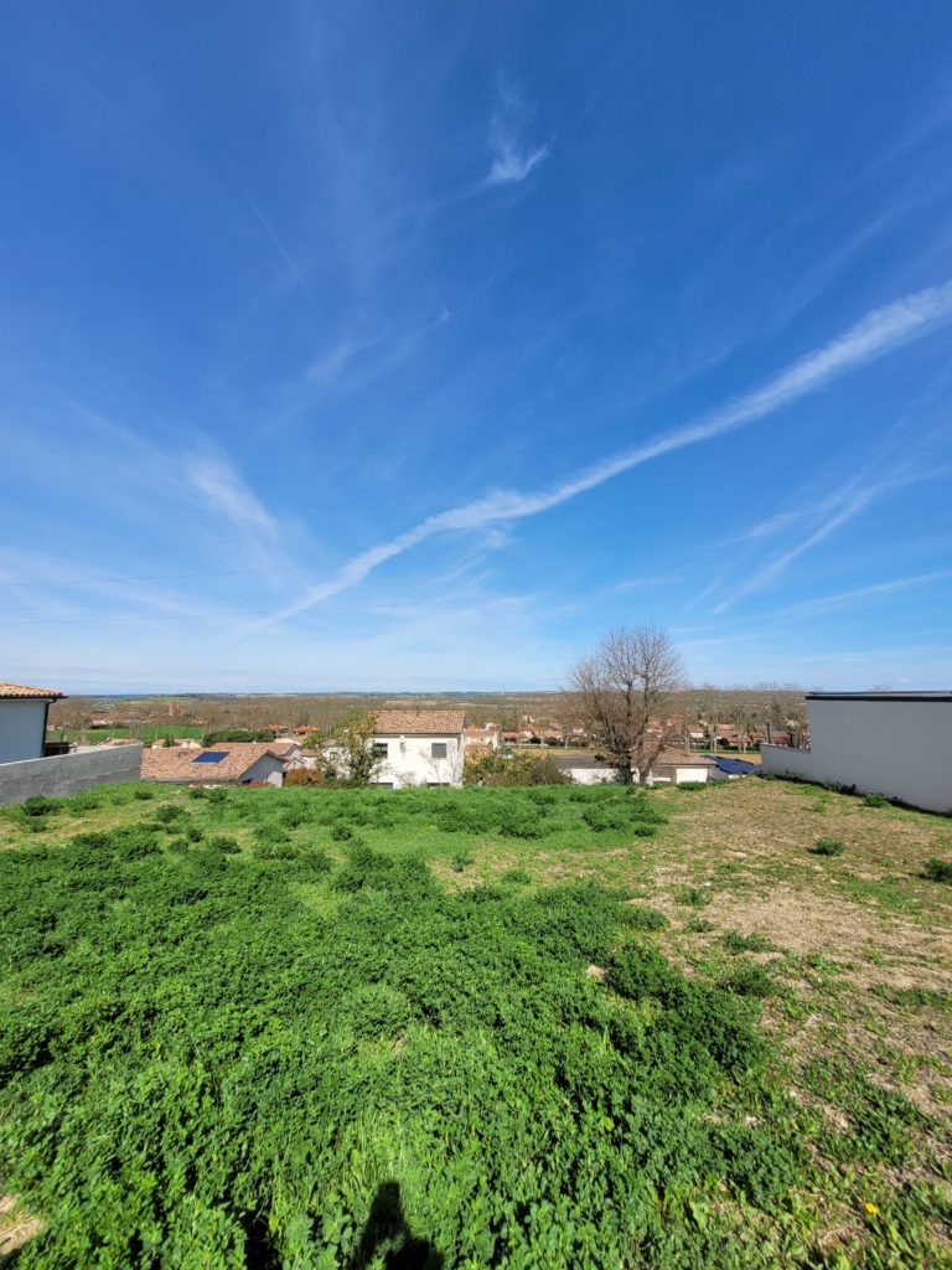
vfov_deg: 106.2
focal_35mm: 13
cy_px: 635
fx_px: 477
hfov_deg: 89.9
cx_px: 476
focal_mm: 1.74
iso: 40
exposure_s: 1/1704
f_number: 2.2
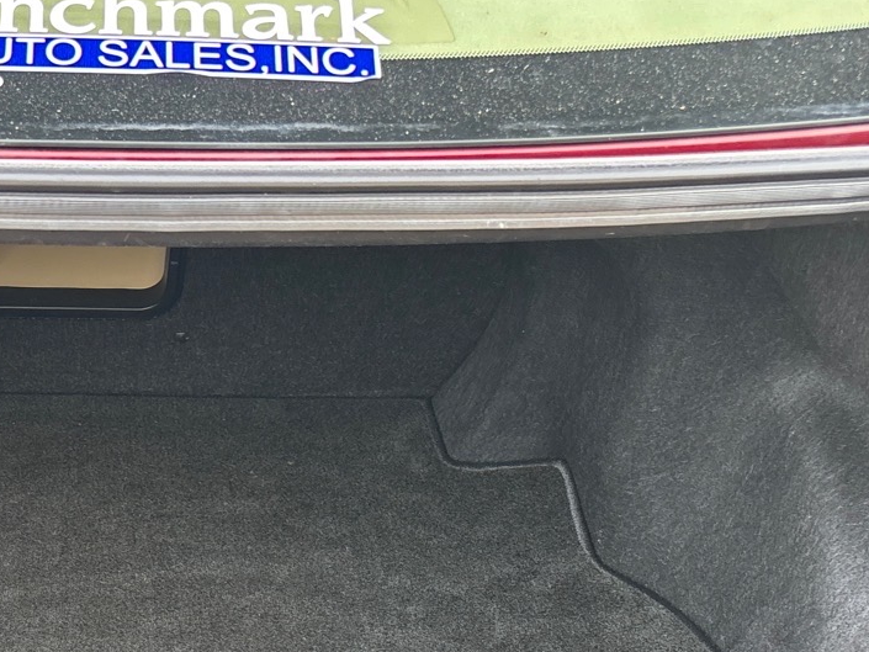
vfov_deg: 23.3
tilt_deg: -41.2
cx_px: 63
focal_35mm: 59
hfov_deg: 31.0
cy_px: 712
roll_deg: +2.6
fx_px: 1481
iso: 64
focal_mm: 5.96
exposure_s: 1/121
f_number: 1.6
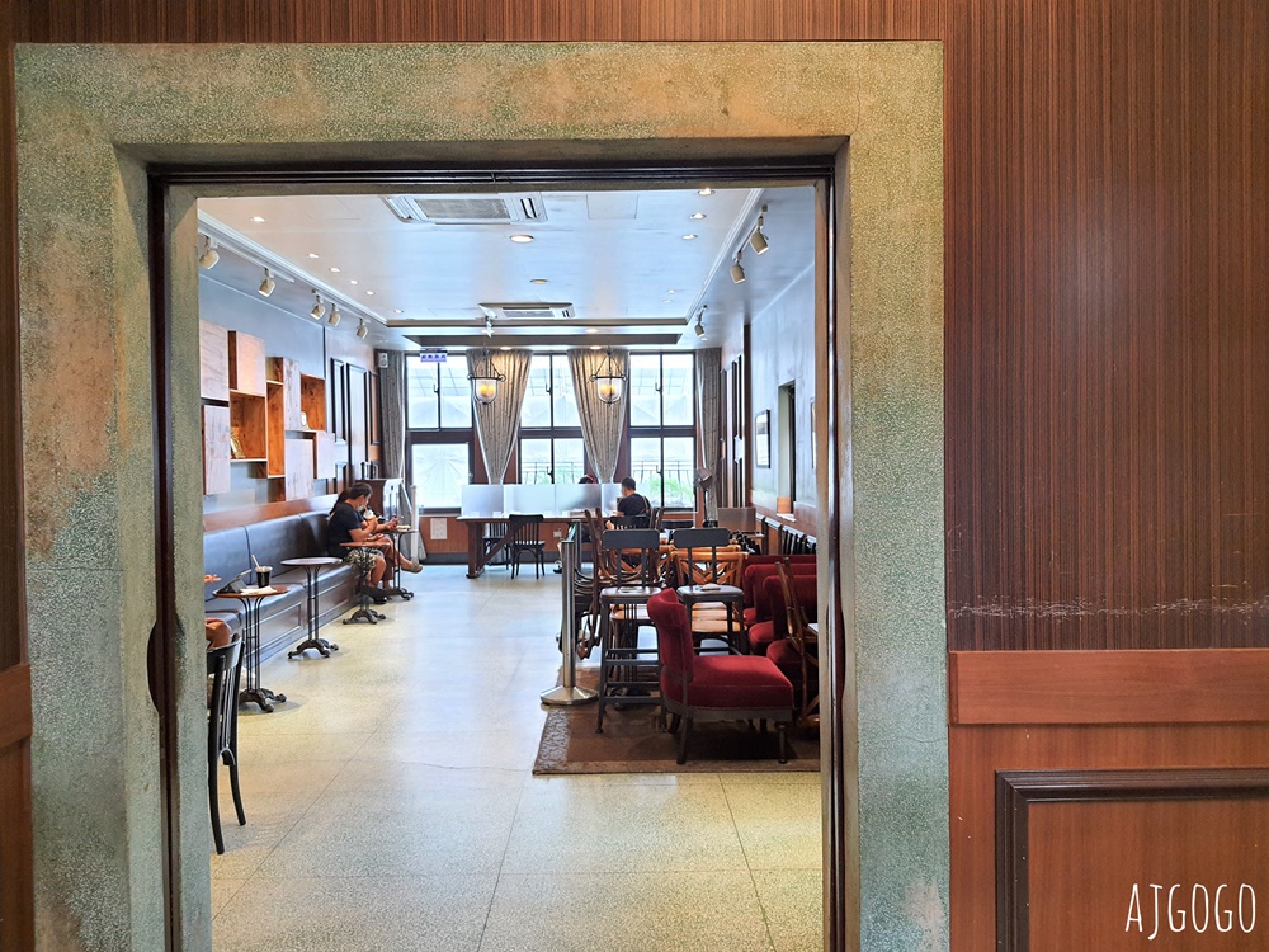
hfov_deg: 67.3
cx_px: 634
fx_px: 953
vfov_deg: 53.1
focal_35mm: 26
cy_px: 476
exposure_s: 1/40
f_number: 1.7
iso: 200
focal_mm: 4.32
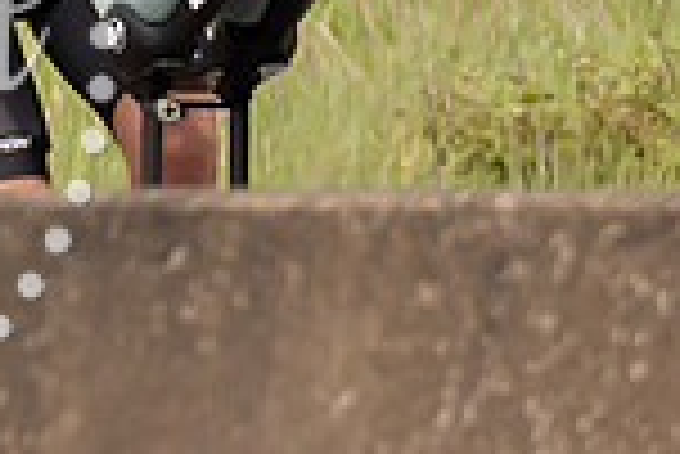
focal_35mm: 2992
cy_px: -130
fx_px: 56569
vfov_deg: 0.5
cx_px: 354
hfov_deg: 0.7
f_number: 4
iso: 125
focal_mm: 200
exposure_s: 1/800
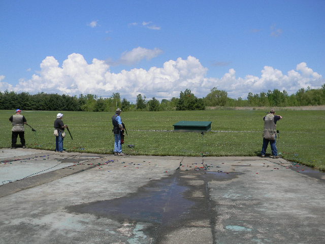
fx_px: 338
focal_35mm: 36
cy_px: 122
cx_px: 162
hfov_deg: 51.4
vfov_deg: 39.7
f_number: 7.4
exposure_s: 1/370
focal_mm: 6.4
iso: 80
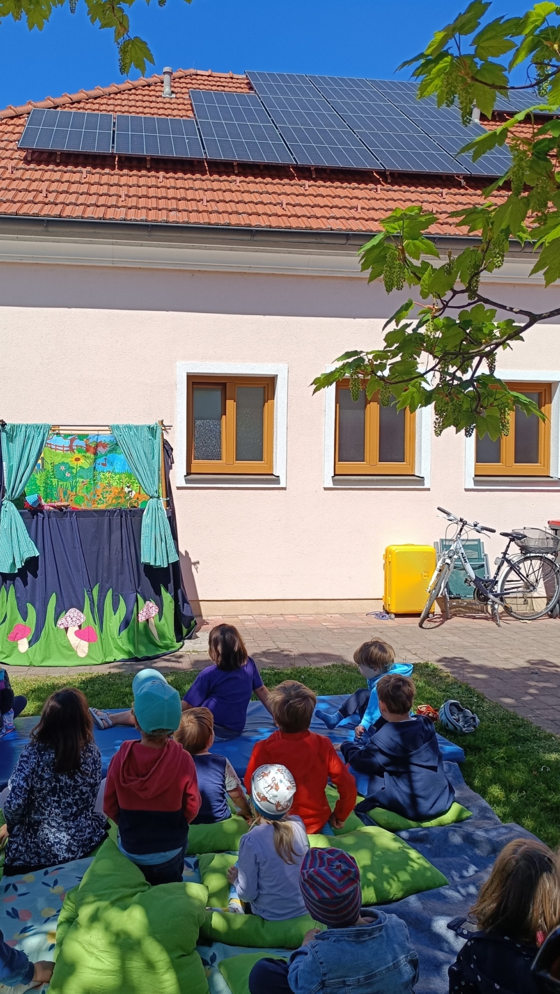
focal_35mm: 27
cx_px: 206
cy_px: 506
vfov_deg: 69.8
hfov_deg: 42.6
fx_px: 712
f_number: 1.88
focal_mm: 5.59
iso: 56
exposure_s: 1/1497
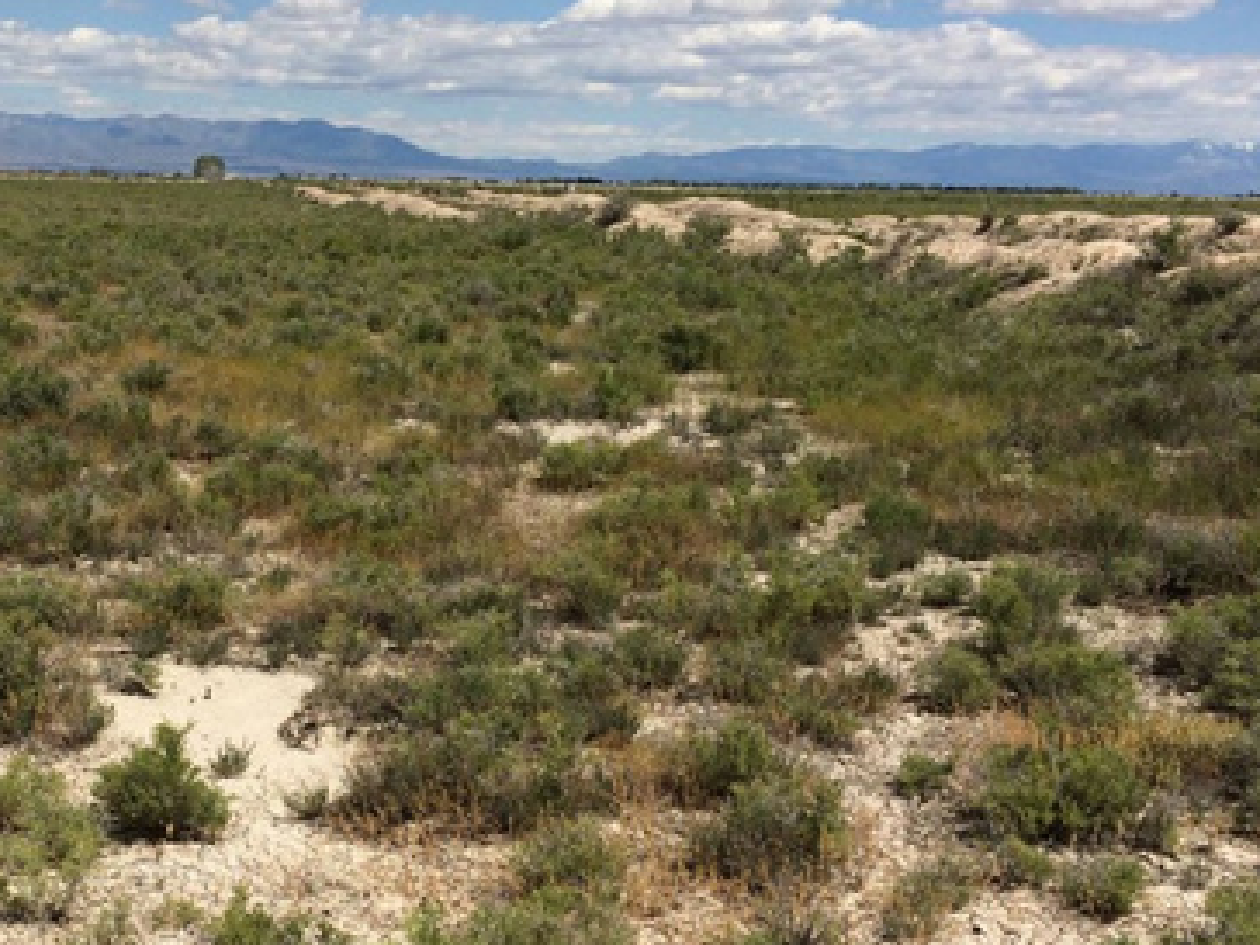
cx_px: 301
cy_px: 568
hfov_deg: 36.5
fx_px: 1856
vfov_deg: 28.5
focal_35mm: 51
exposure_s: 1/4115
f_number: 2.2
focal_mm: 4.15
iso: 32
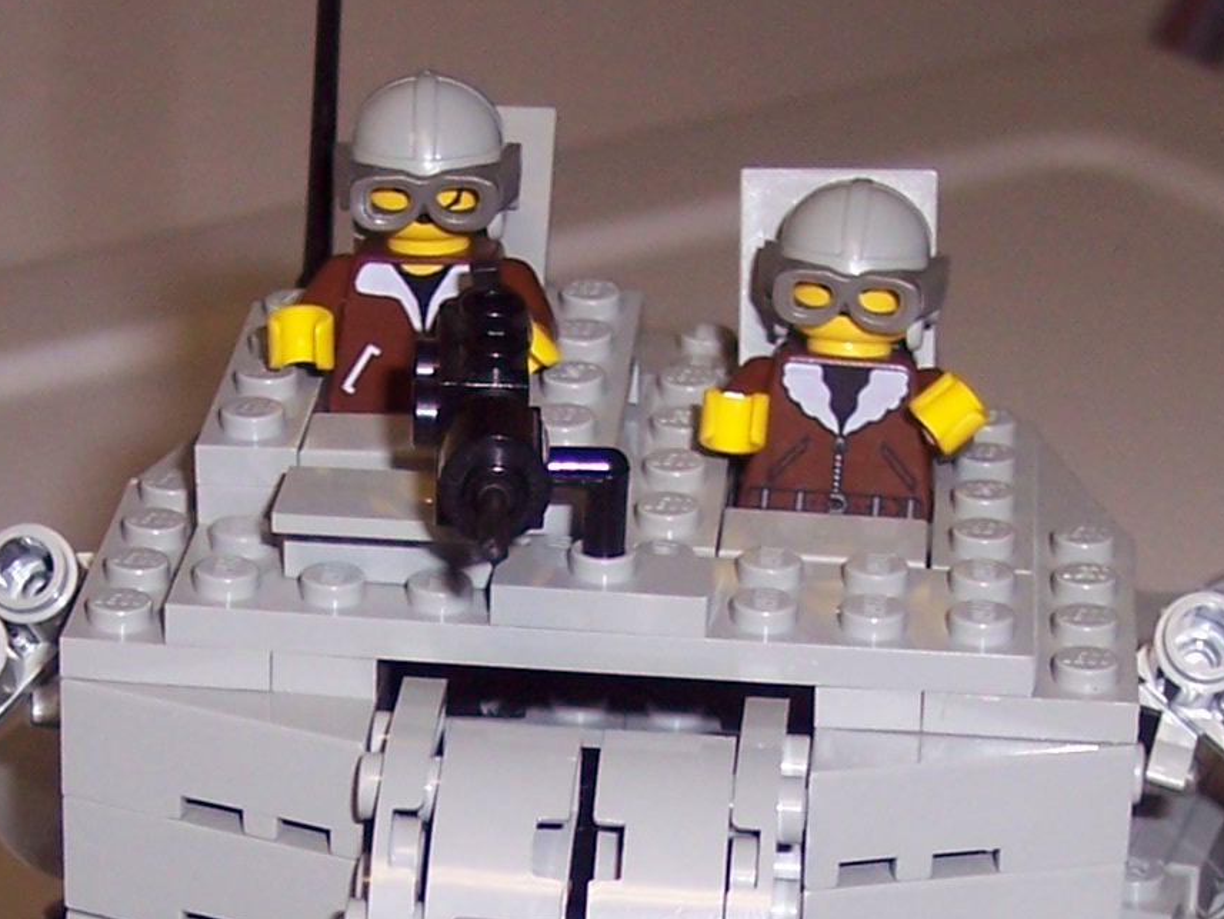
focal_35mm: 130
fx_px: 4597
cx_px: 561
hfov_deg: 15.2
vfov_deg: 11.1
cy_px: 1219
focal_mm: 8
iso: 100
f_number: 2.8
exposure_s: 1/60
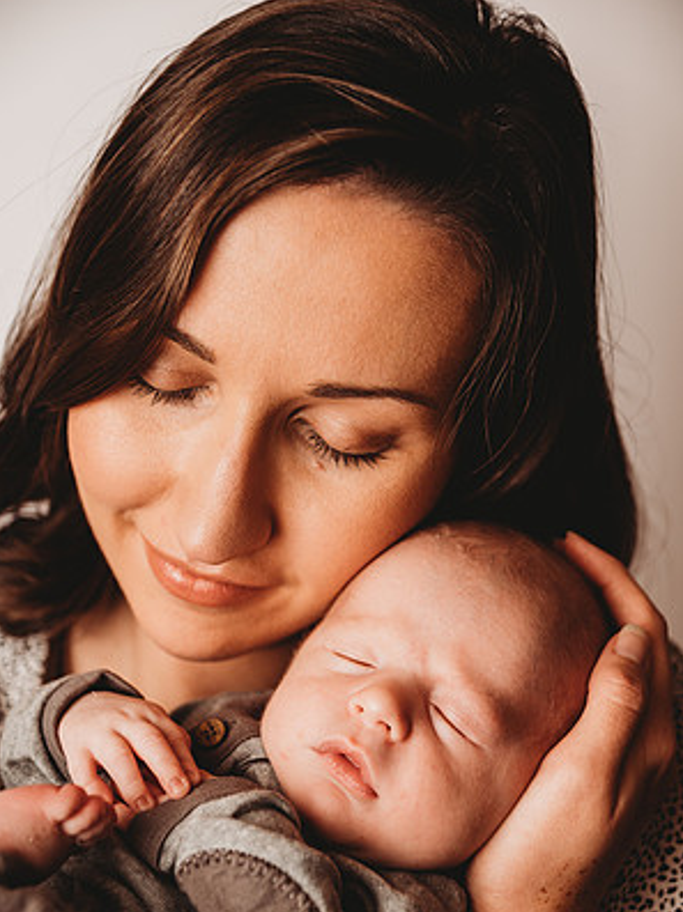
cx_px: 340
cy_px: 473
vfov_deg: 27.1
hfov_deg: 20.4
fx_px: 1897
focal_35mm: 72
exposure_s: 1/160
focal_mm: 66
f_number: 4
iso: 100
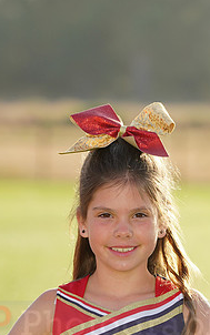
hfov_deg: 3.4
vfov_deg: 5.4
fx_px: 3540
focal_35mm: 387
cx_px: 102
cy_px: 316
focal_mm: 198
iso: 100
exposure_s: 1/250
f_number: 5.6
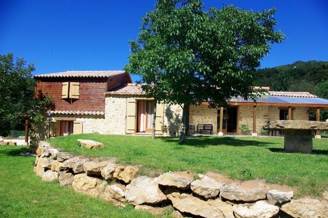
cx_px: 164
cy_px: 109
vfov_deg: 47.9
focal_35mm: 27
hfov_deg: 67.4
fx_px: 246
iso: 100
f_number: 13
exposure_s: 1/60
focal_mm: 18
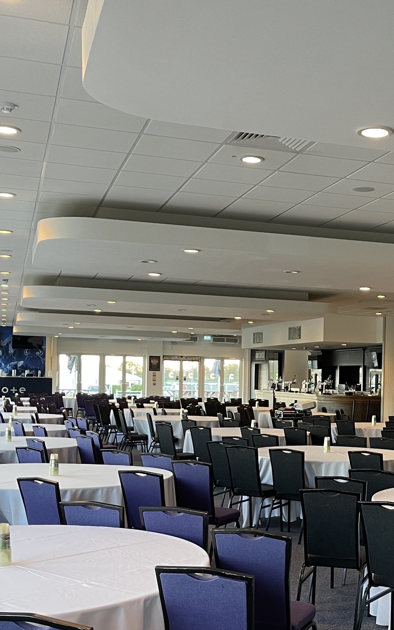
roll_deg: -1.2
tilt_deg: -0.1
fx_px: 859
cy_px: 384
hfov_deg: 25.2
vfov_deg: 40.1
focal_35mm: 50
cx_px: 335
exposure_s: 1/50
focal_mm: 5.1
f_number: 1.6
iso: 80
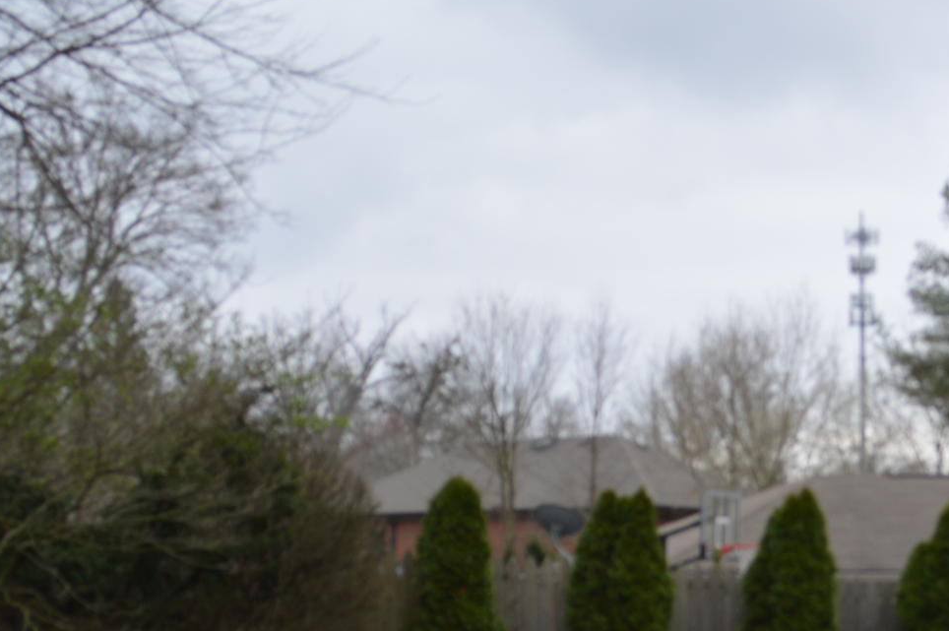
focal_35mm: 84
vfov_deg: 16.0
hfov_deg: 22.6
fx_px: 2212
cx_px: 1093
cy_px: 574
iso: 100
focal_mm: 18
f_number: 5.6
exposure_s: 1/200
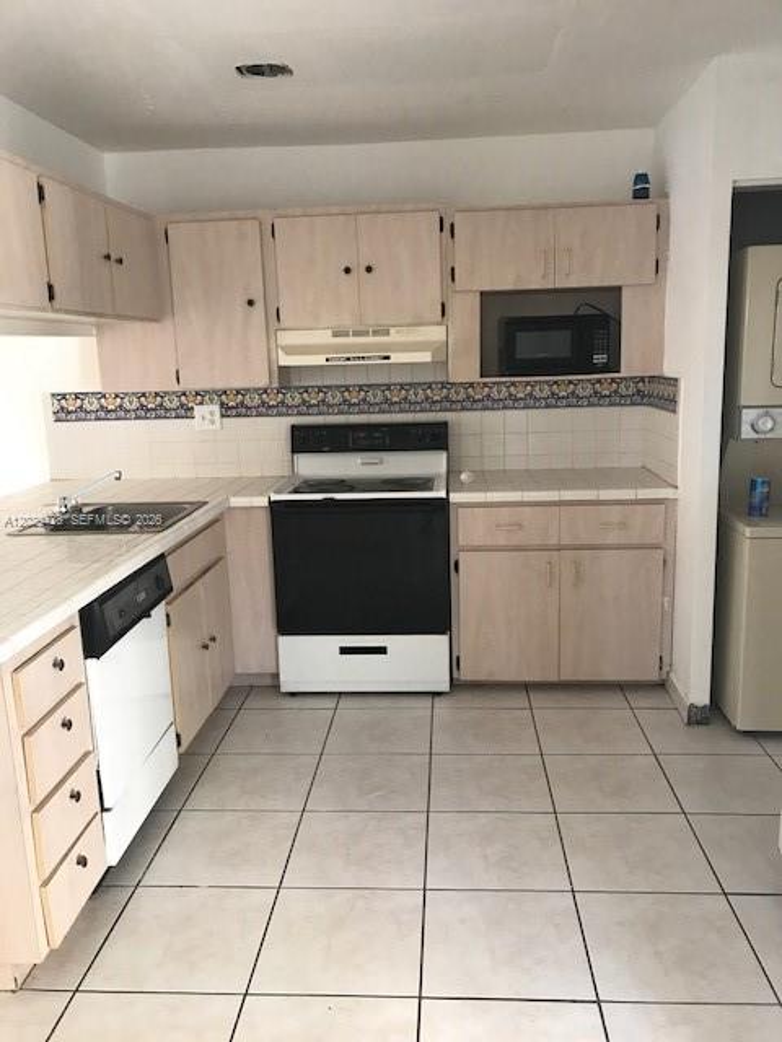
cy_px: 521
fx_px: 843
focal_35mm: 28
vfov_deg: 63.4
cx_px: 391
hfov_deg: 49.7
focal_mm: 3.99
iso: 40
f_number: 1.8
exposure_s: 1/30
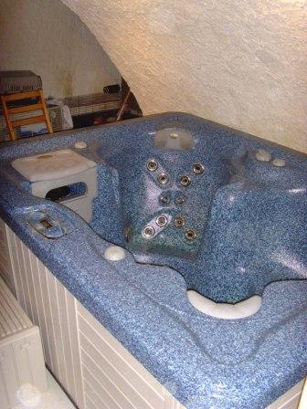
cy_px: 204
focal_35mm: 39
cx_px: 154
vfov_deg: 47.9
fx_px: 461
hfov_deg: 36.8
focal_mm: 6.6
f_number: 3.5
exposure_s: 1/45
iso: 200
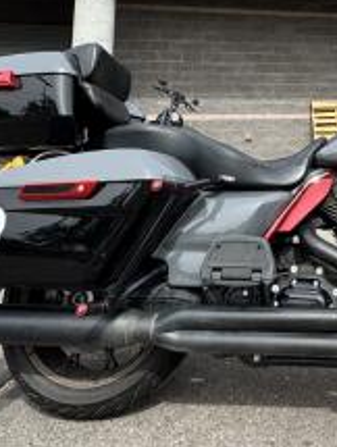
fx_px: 505
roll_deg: +1.8
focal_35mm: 39
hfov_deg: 34.1
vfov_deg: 43.7
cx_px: 327
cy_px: 46
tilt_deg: +9.3
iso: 50
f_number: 2.2
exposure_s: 1/796
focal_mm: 2.22
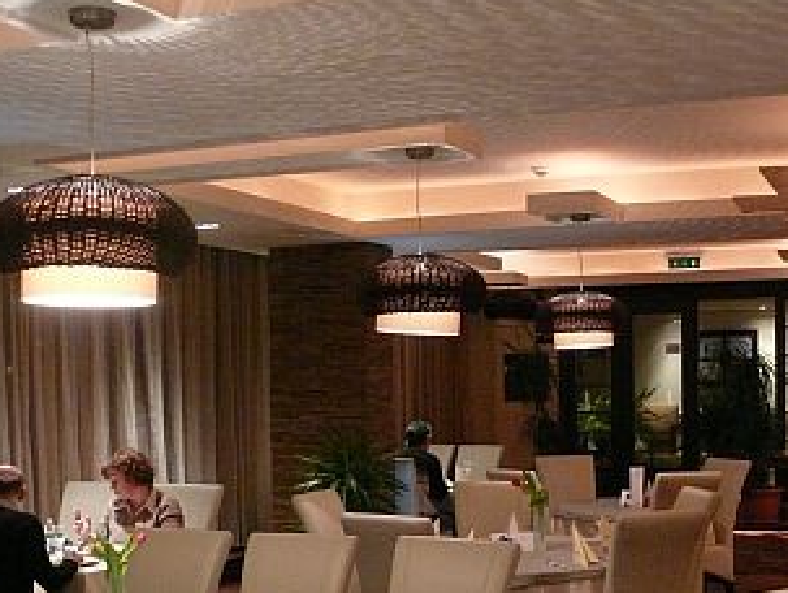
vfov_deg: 27.8
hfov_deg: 36.6
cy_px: 432
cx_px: 489
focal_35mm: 52
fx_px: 1185
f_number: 2.8
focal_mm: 7.4
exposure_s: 1/25
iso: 800
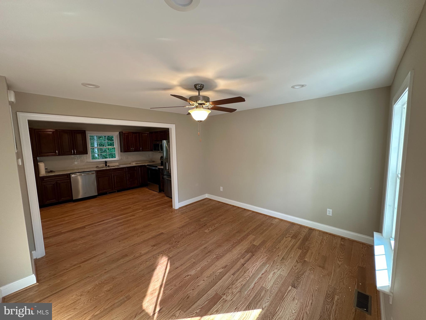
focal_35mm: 14
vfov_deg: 85.7
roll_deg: +1.4
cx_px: 213
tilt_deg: -5.3
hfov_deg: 102.1
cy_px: 160
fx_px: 172
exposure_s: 1/99
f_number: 2.2
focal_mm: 2.22
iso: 125
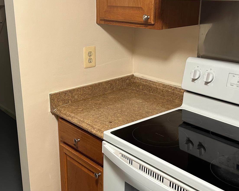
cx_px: 80
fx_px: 332
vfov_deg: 32.1
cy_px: 96
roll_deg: +2.6
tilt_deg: -16.8
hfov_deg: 39.1
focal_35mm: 47
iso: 200
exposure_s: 1/60
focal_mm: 5.7
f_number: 1.5
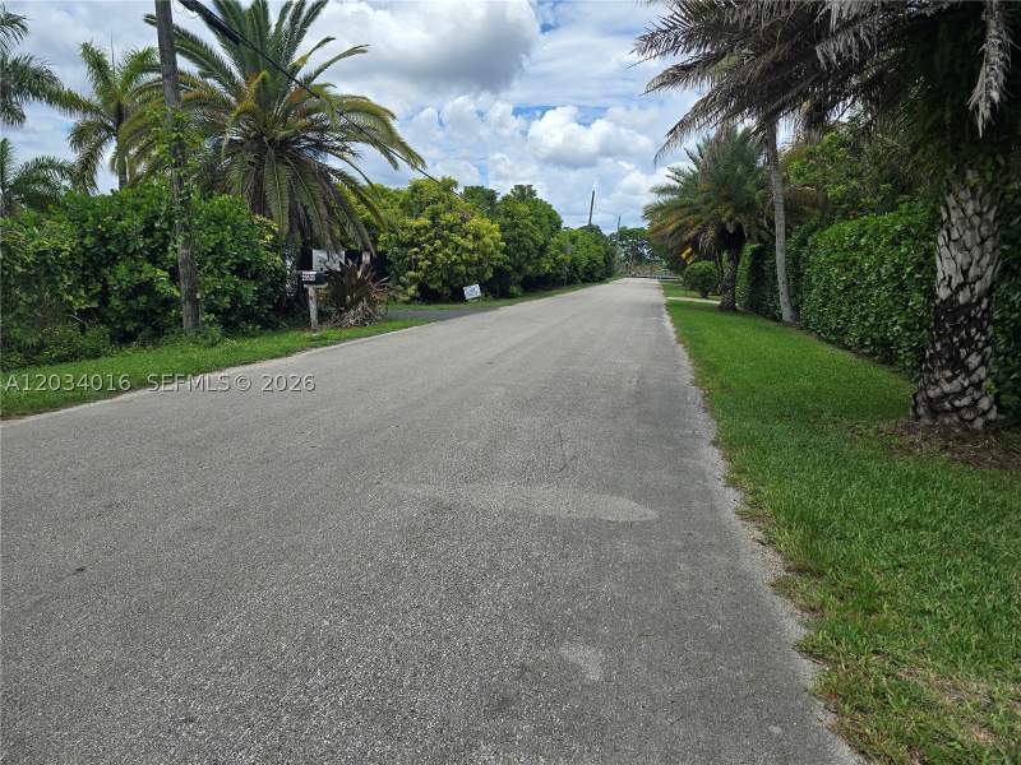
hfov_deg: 73.9
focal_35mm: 23
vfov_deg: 58.9
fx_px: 678
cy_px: 382
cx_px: 510
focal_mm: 6.3
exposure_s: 1/885
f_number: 1.7
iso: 12
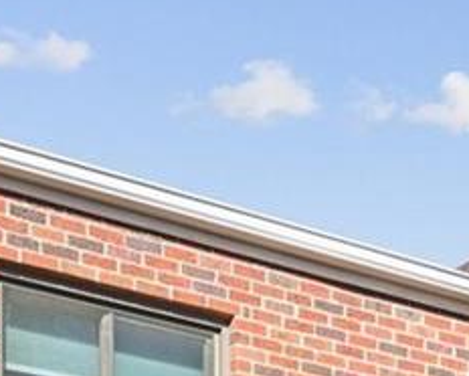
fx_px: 1709
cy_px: 989
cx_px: 166
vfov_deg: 10.3
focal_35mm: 123
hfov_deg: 15.6
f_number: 5
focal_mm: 19
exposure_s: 1/1250
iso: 400
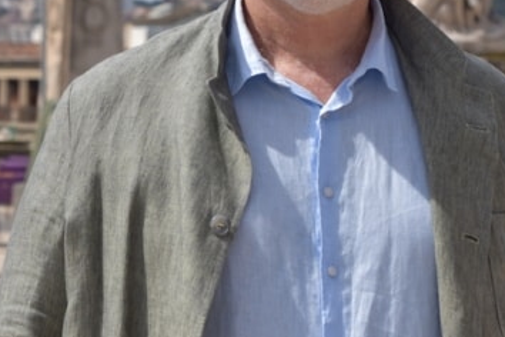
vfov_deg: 6.8
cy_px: 27
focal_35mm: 202
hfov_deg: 10.2
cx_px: 251
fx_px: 2833
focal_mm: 62
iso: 125
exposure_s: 1/500
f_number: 8
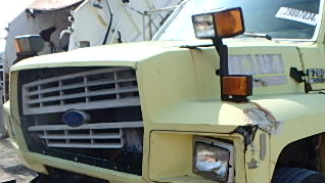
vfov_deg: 25.1
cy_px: 168
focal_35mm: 46
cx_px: 212
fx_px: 396
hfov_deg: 44.1
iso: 125
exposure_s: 1/800
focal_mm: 3.7
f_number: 3.5
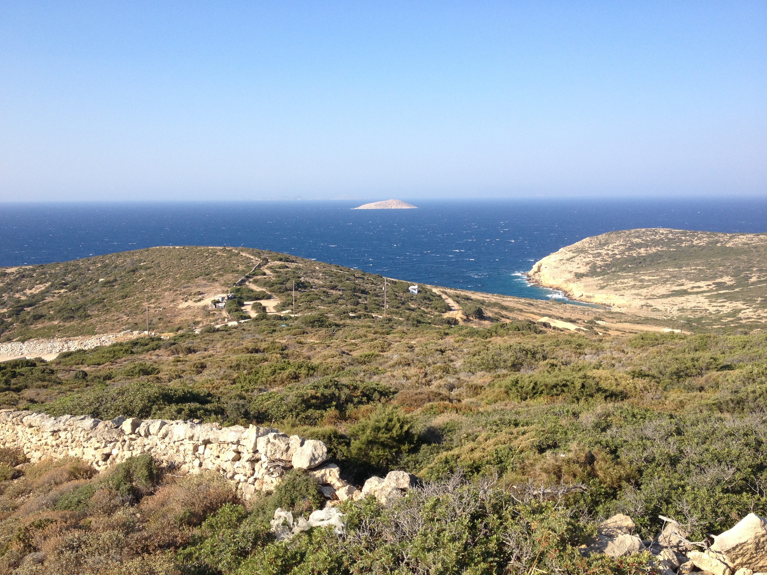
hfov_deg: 52.6
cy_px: 288
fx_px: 776
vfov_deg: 40.7
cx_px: 384
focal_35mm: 35
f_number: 2.4
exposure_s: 1/1004
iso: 50
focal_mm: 4.28
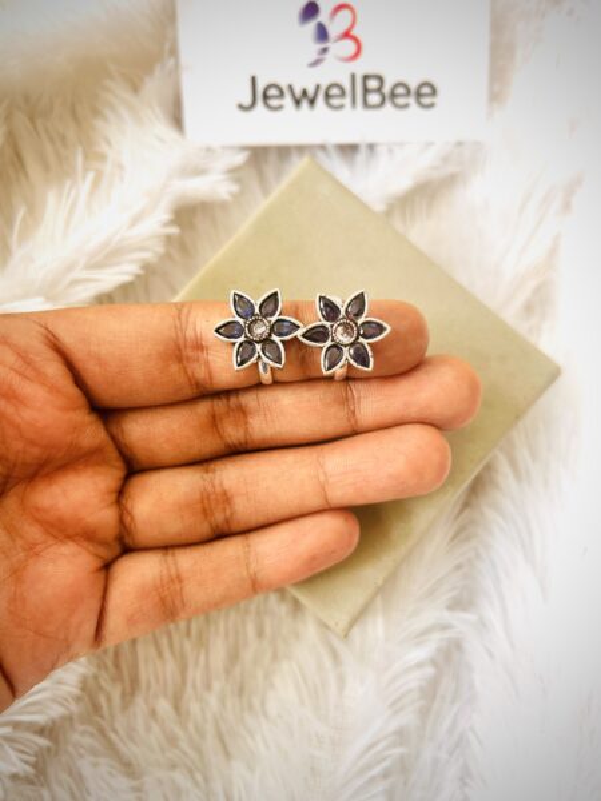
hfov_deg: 53.1
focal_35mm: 26
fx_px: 602
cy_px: 400
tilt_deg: -80.1
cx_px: 300
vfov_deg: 67.3
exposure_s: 1/100
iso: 80
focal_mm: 5.7
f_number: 1.5
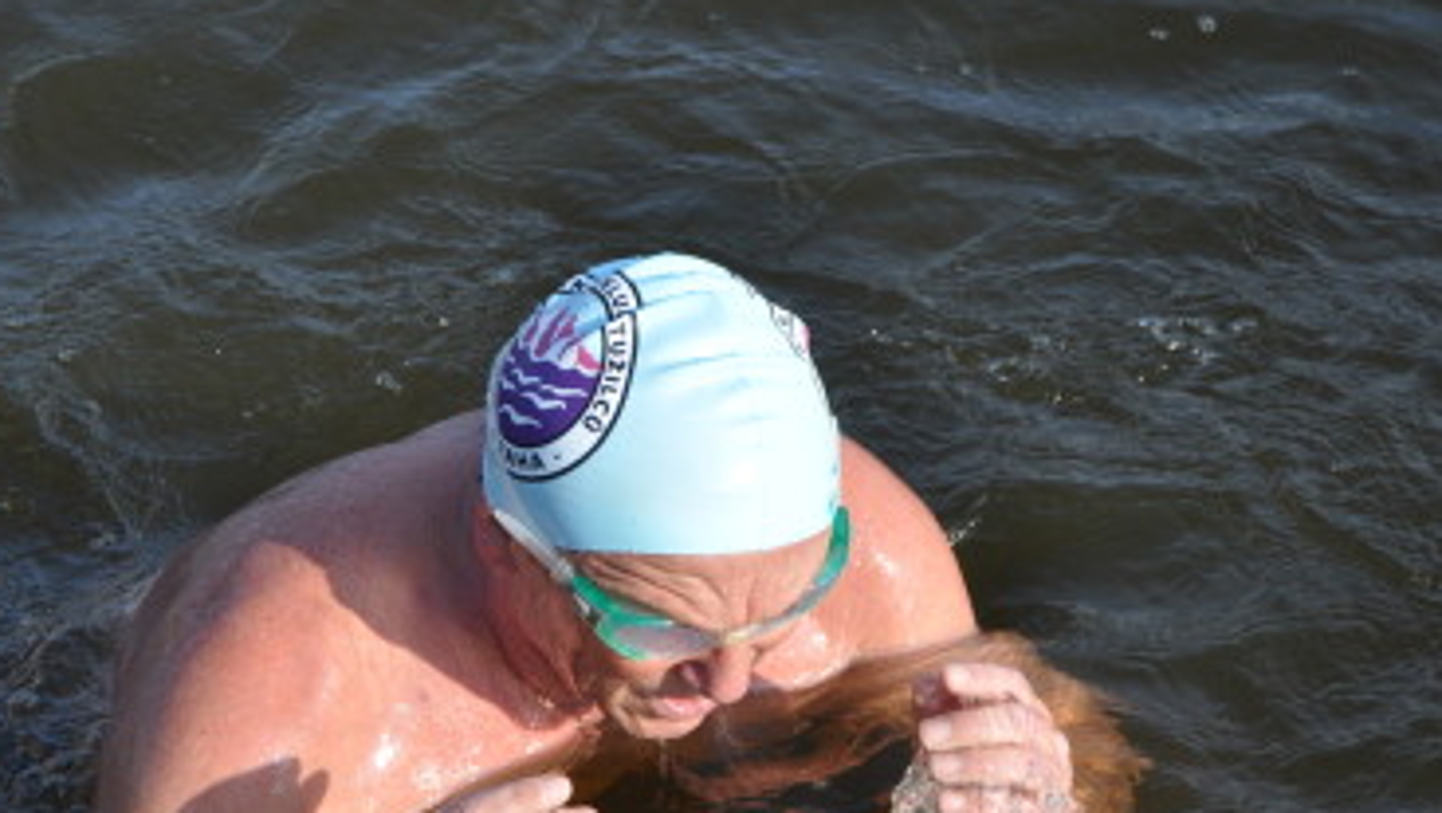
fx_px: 4859
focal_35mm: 127
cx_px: 511
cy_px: 479
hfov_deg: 16.8
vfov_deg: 9.6
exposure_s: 1/640
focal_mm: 62
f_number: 6.3
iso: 200
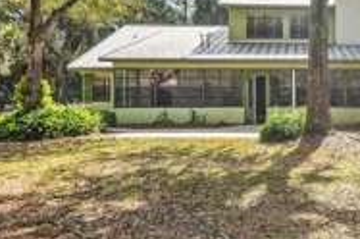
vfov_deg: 32.4
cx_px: 393
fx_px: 409
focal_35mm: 41
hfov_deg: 39.2
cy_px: 99
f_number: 7.1
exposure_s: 1/800
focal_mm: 16
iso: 320
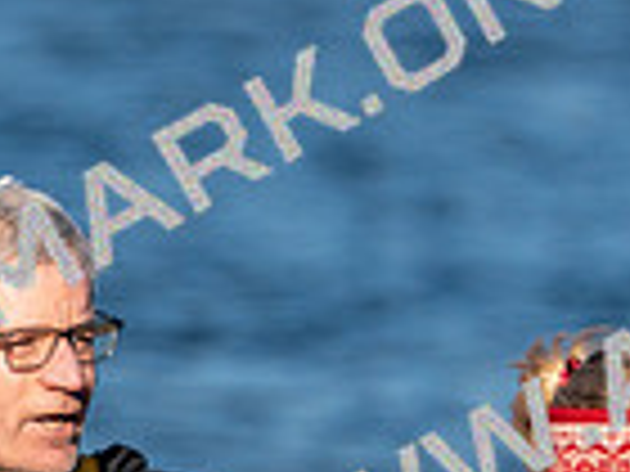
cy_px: 717
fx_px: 43370
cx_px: -153
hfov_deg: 0.8
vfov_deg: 0.6
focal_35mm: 2383
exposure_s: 1/2000
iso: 320
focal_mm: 600
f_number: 6.3
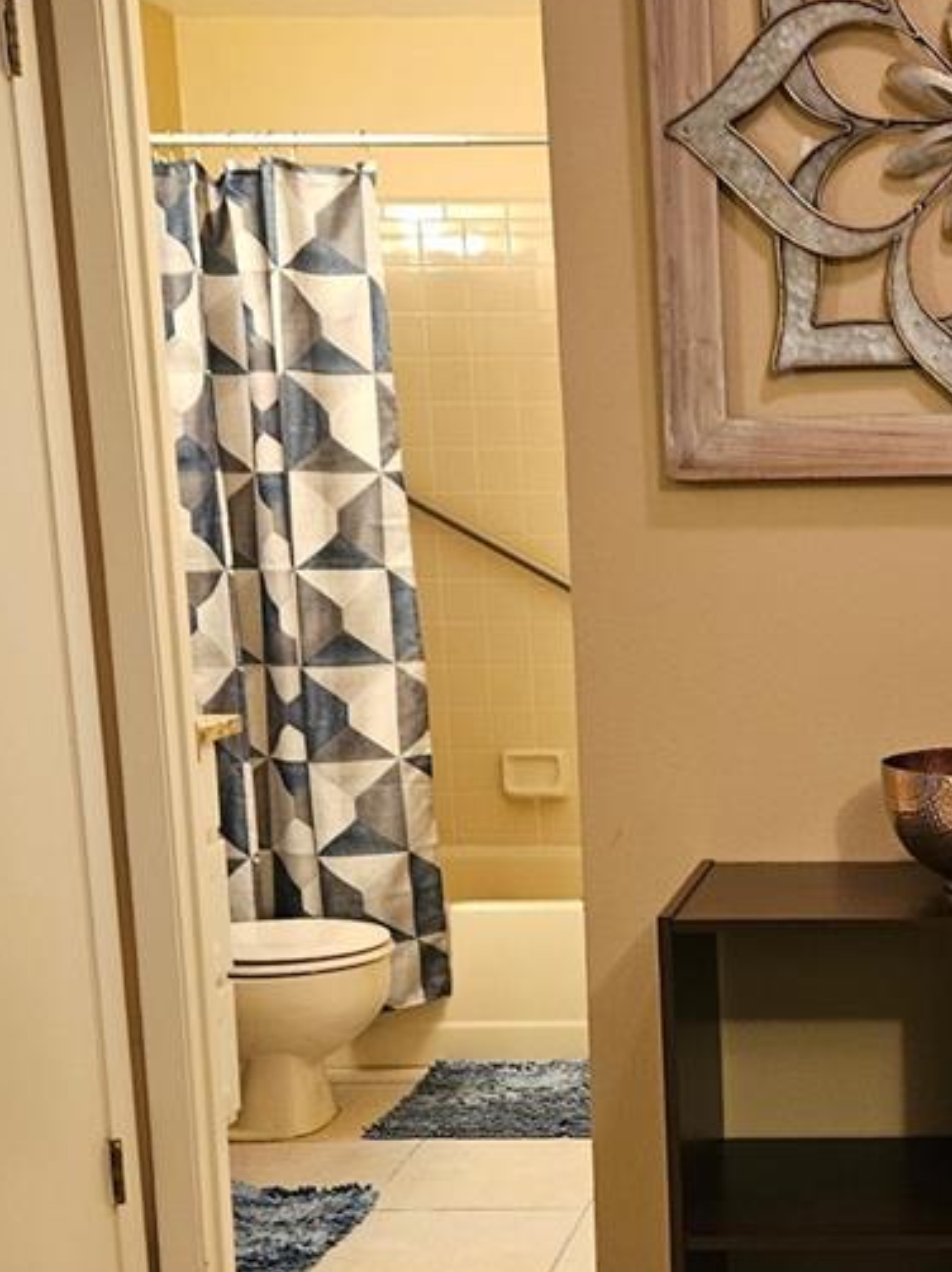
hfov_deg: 25.2
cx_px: 965
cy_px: 796
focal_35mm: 55
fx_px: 2019
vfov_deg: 34.8
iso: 640
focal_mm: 5.4
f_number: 1.8
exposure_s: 1/60
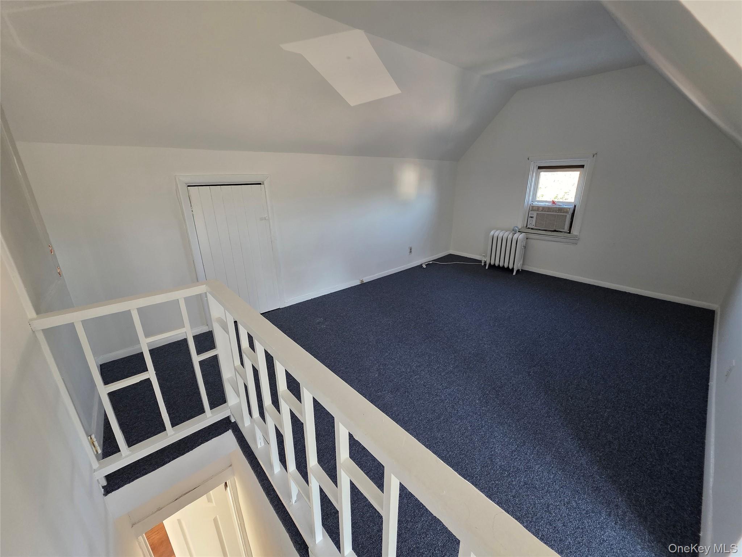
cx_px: 371
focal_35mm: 13
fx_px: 279
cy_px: 278
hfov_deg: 106.2
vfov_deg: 89.9
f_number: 1.9
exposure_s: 1/60
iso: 250
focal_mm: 2.2
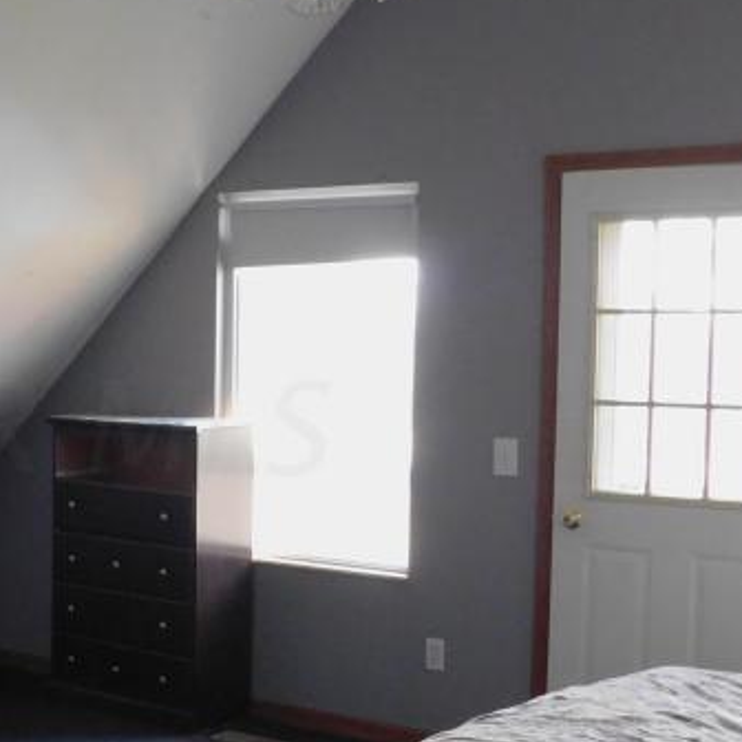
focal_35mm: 62
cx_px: 104
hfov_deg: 26.9
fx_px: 1504
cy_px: 426
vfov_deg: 27.7
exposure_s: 1/30
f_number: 3
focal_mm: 4
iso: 320
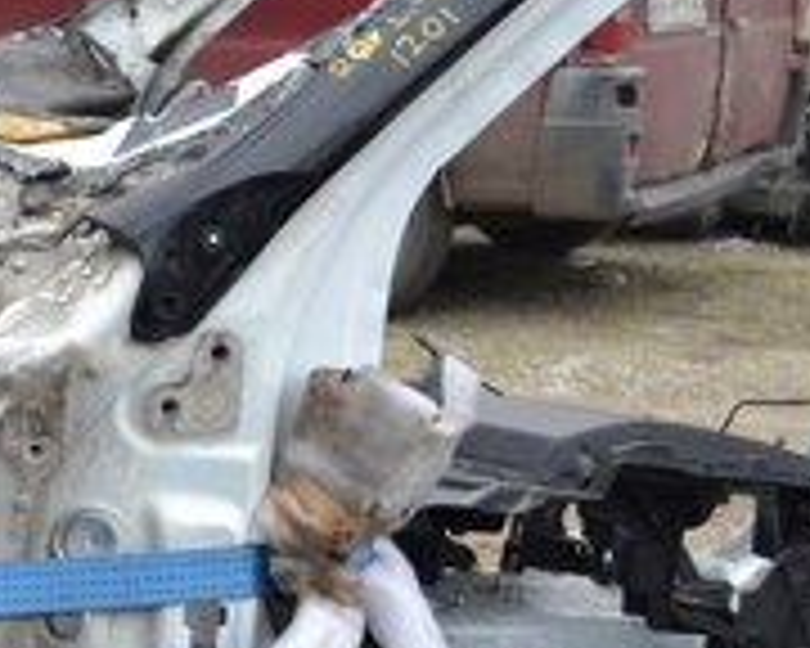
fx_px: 2877
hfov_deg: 15.4
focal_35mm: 120
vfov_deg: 12.6
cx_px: -171
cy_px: 742
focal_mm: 24
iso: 400
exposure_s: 1/100
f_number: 5
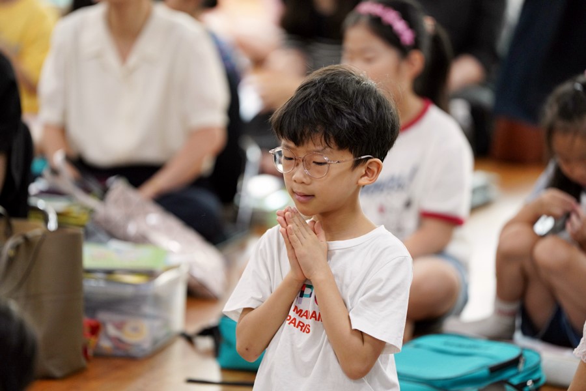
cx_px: 293
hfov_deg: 10.3
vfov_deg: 6.9
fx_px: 3255
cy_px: 196
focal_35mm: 200
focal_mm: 200
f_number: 2.8
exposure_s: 1/250
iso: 1600
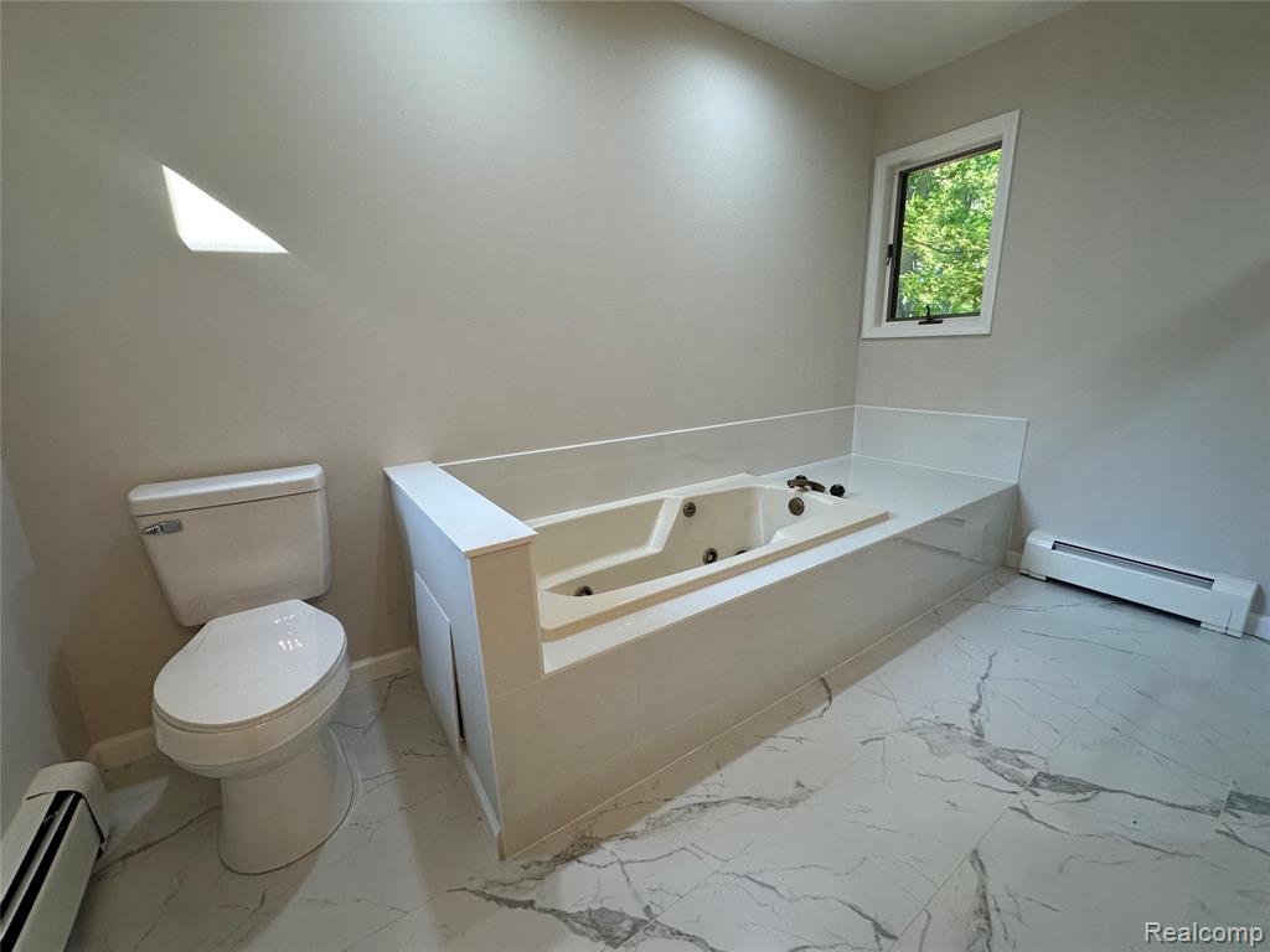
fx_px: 514
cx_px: 635
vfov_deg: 85.7
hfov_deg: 102.1
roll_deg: +1.9
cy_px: 476
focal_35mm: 14
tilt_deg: -12.5
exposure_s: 1/120
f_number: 2.2
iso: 125
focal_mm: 2.22
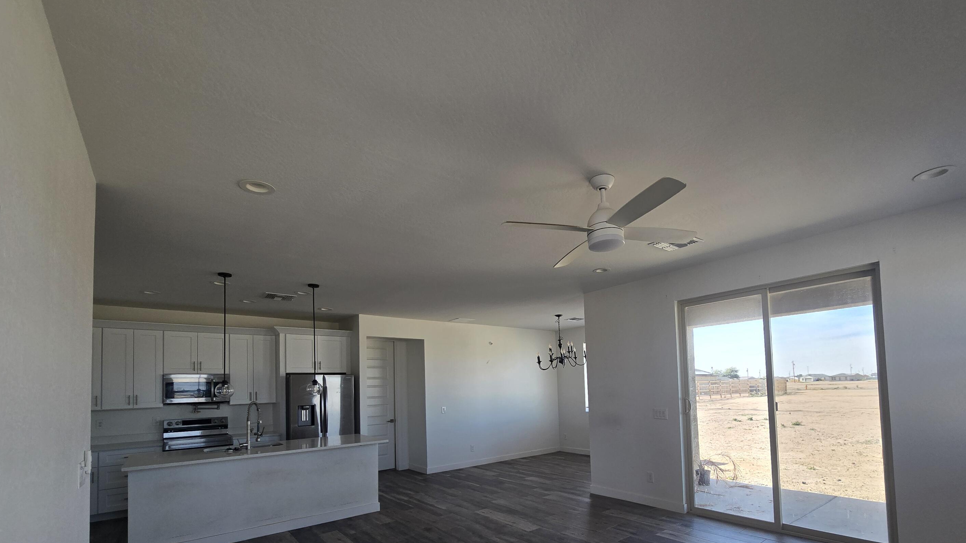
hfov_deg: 102.9
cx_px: 507
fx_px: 384
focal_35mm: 15
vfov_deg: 68.2
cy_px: 369
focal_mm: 2.2
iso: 50
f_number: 2.2
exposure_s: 1/151
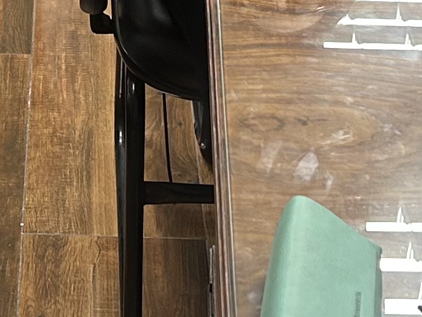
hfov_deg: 13.0
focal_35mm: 151
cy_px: -235
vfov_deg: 9.4
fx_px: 1841
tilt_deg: -19.6
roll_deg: -1.1
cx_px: 107
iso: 100
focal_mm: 5.7
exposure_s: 1/60
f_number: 1.5
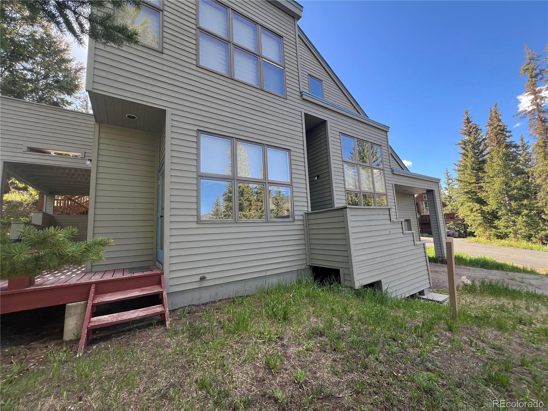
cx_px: 274
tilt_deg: +6.7
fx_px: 206
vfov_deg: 89.9
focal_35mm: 13
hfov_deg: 106.2
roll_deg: +2.6
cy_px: 206
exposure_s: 1/181
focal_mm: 1.57
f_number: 1.8
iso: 32
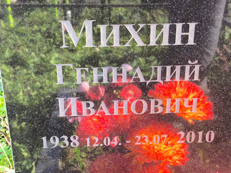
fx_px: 334
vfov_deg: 29.1
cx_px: 116
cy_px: 86
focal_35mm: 50
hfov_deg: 38.2
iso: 100
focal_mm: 4.71
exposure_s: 1/100
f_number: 1.7
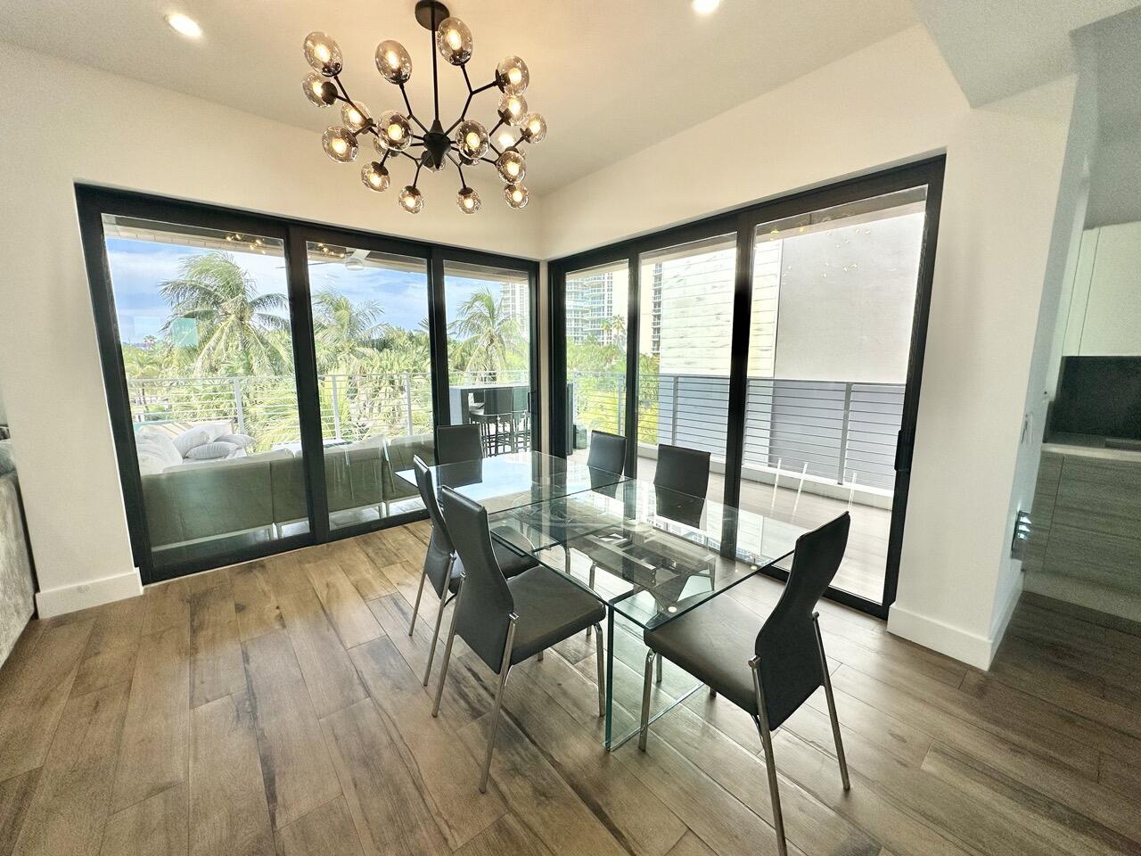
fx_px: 461
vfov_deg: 85.7
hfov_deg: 102.1
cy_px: 428
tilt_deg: -8.1
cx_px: 570
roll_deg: +0.7
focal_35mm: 14
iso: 40
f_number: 2.2
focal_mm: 2.22
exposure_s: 1/502
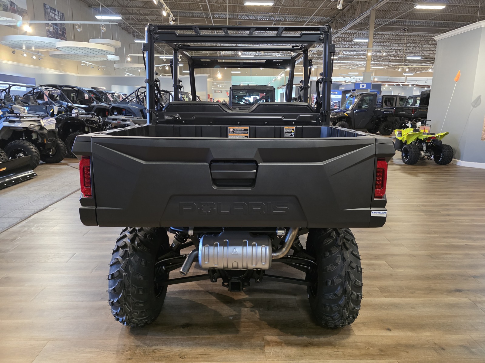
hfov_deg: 73.9
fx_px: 322
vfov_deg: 58.9
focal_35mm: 23
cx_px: 242
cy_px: 182
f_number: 1.7
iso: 800
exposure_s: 1/120
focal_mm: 6.3
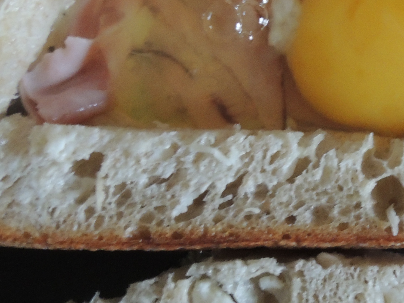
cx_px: 328
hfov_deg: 22.2
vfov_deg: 17.0
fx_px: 1015
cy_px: 145
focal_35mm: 87
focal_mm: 5.8
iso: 500
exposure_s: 1/13
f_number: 7.1
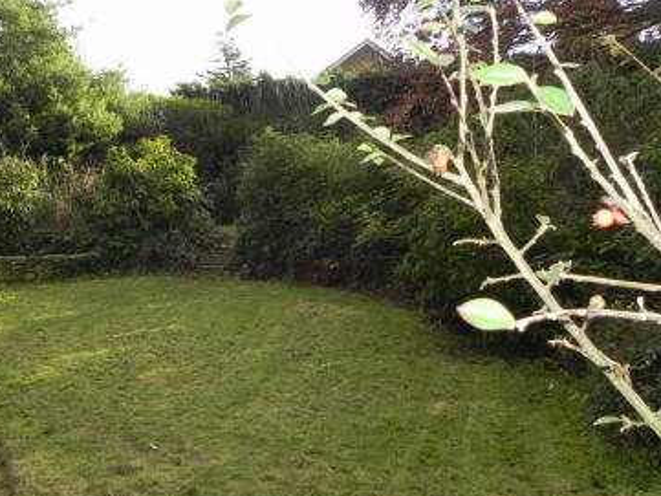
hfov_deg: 43.9
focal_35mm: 42
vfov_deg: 34.3
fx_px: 802
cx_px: 200
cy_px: 221
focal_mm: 4.6
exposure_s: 1/172
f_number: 5
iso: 160
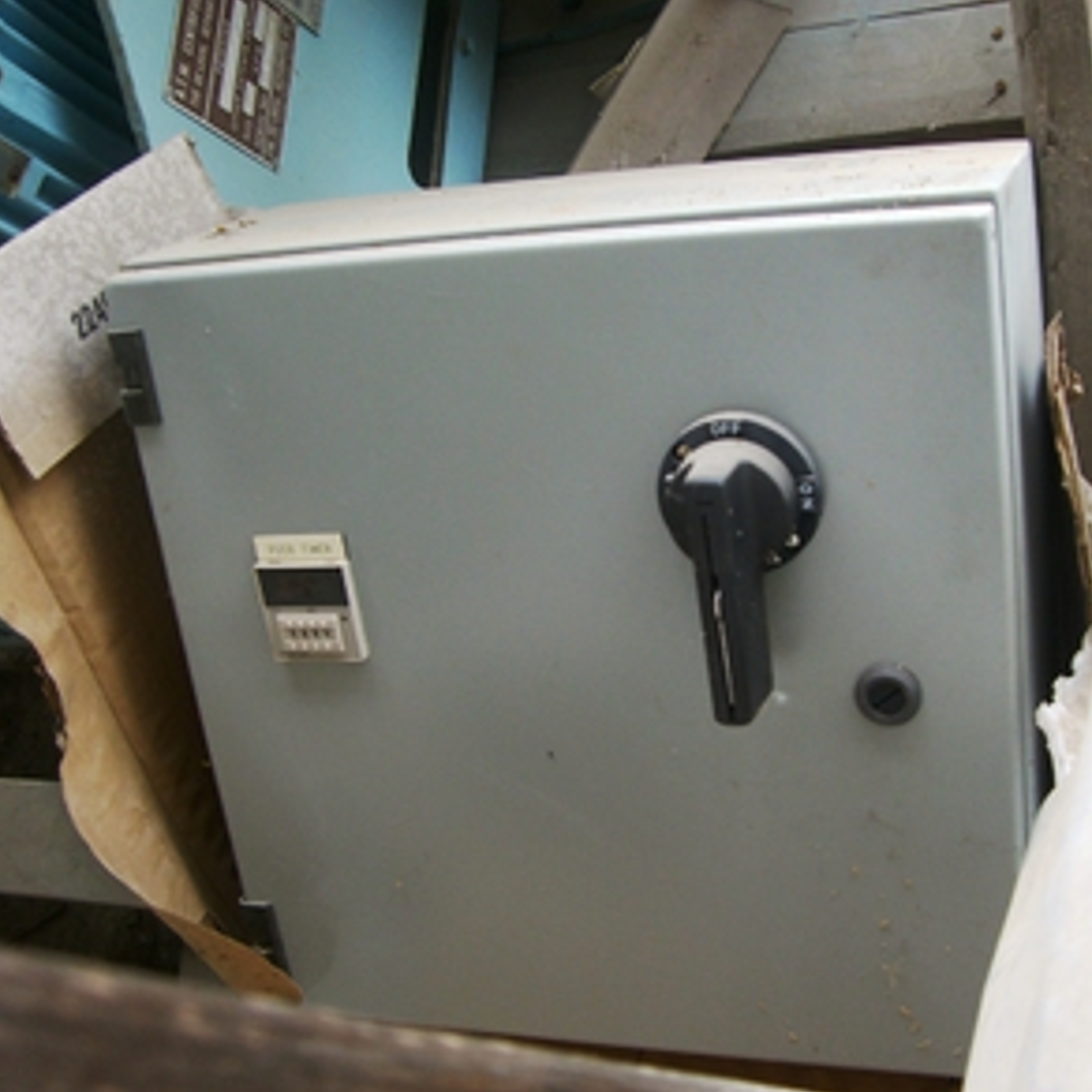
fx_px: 1642
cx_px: 669
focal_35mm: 46
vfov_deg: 36.8
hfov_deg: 36.6
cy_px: 535
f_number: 2.7
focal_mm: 6.2
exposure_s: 1/160
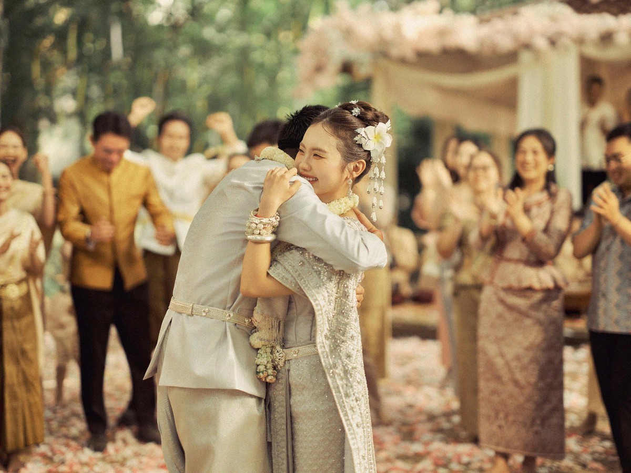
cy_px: 236
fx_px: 1148
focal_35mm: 63
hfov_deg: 30.7
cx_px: 316
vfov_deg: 23.3
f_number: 1.7
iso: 160
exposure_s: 1/500
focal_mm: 80
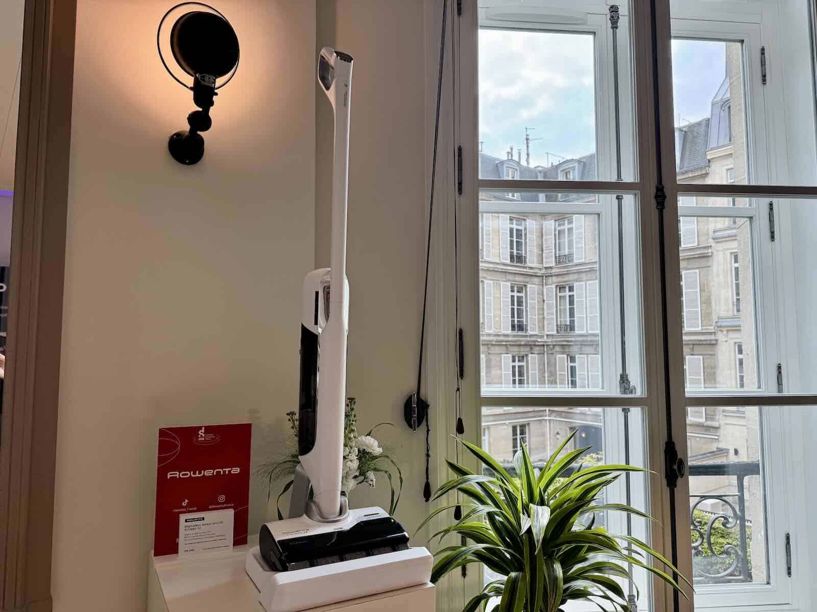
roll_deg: +0.9
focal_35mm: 24
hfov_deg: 71.6
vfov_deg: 56.8
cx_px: 408
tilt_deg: +5.2
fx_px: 566
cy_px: 306
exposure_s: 1/350
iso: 80
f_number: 1.78
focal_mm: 6.76
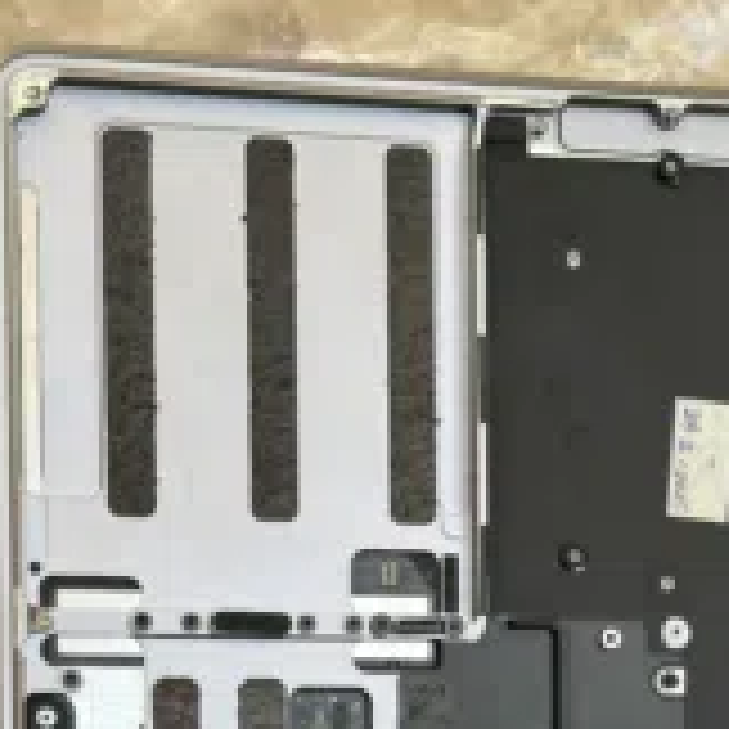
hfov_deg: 16.4
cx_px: 616
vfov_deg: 15.9
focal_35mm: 105
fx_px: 2502
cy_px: 882
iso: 80
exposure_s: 1/475
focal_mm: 6.86
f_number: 1.78
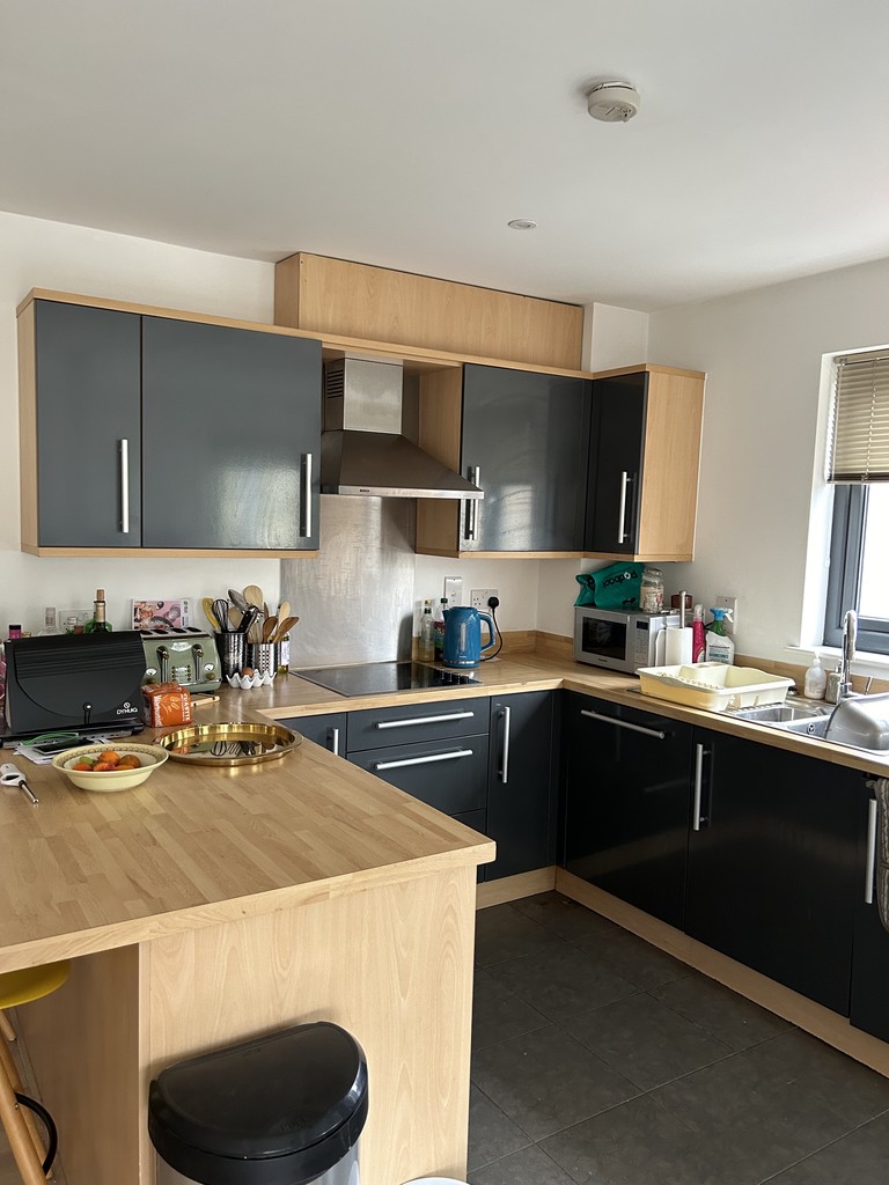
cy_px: 592
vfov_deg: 67.3
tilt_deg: -3.8
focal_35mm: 26
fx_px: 890
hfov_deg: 53.1
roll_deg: -2.1
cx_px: 444
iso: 250
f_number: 1.5
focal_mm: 5.7
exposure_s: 1/60
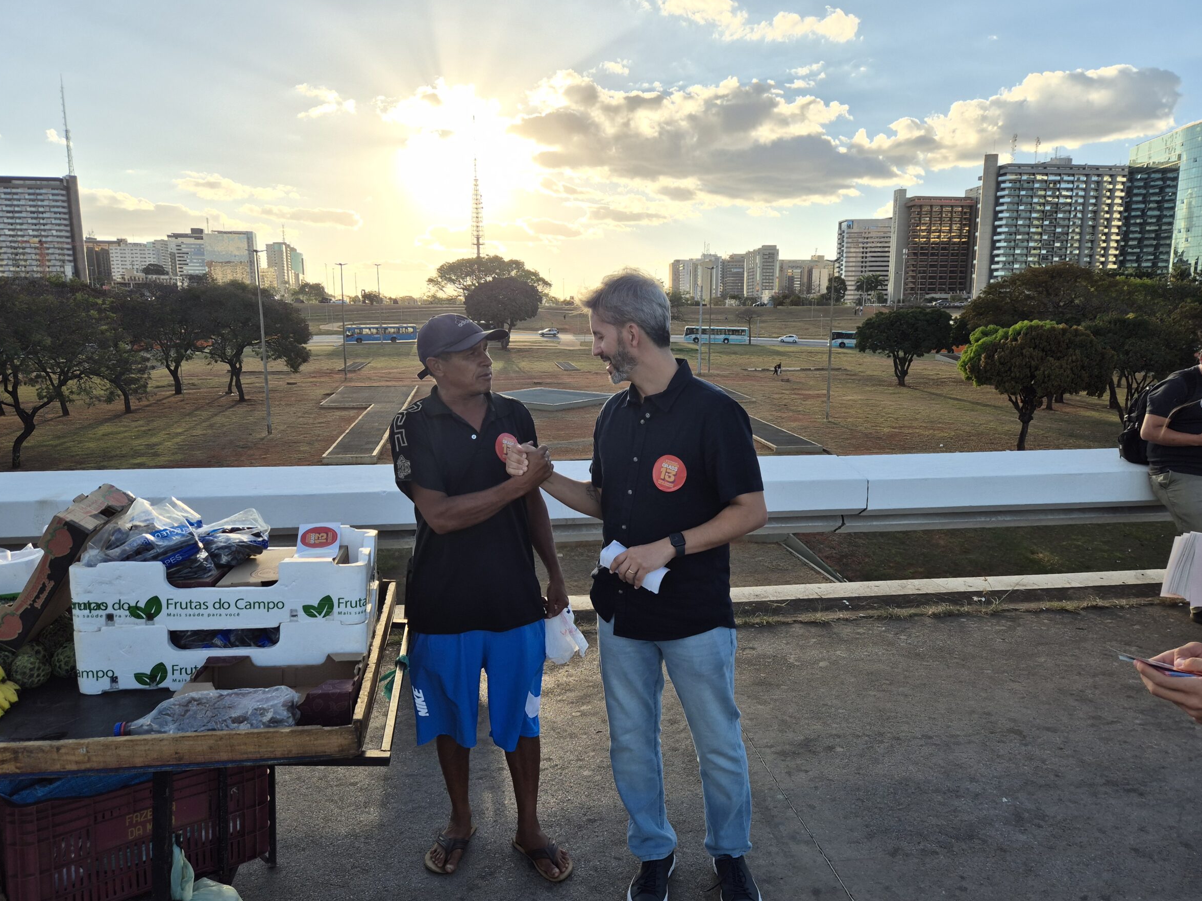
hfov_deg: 69.4
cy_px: 469
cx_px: 622
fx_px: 868
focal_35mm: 25
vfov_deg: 54.9
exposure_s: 1/774
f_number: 1.8
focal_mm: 5.4
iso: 25
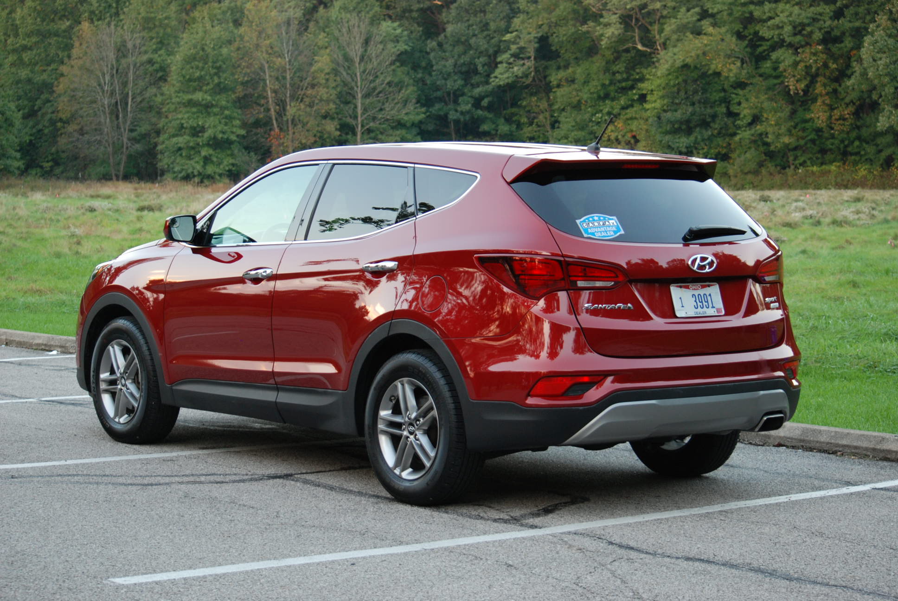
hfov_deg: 24.6
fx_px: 2060
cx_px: 449
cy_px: 300
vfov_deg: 16.6
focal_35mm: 82
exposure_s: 1/25
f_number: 4.5
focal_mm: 55
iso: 400
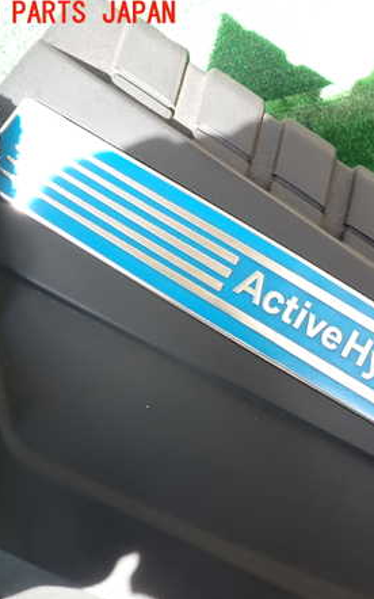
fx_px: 587
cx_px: 336
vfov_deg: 54.0
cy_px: 302
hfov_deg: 33.5
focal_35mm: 36
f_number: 2
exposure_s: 1/100
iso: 100
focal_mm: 4.5
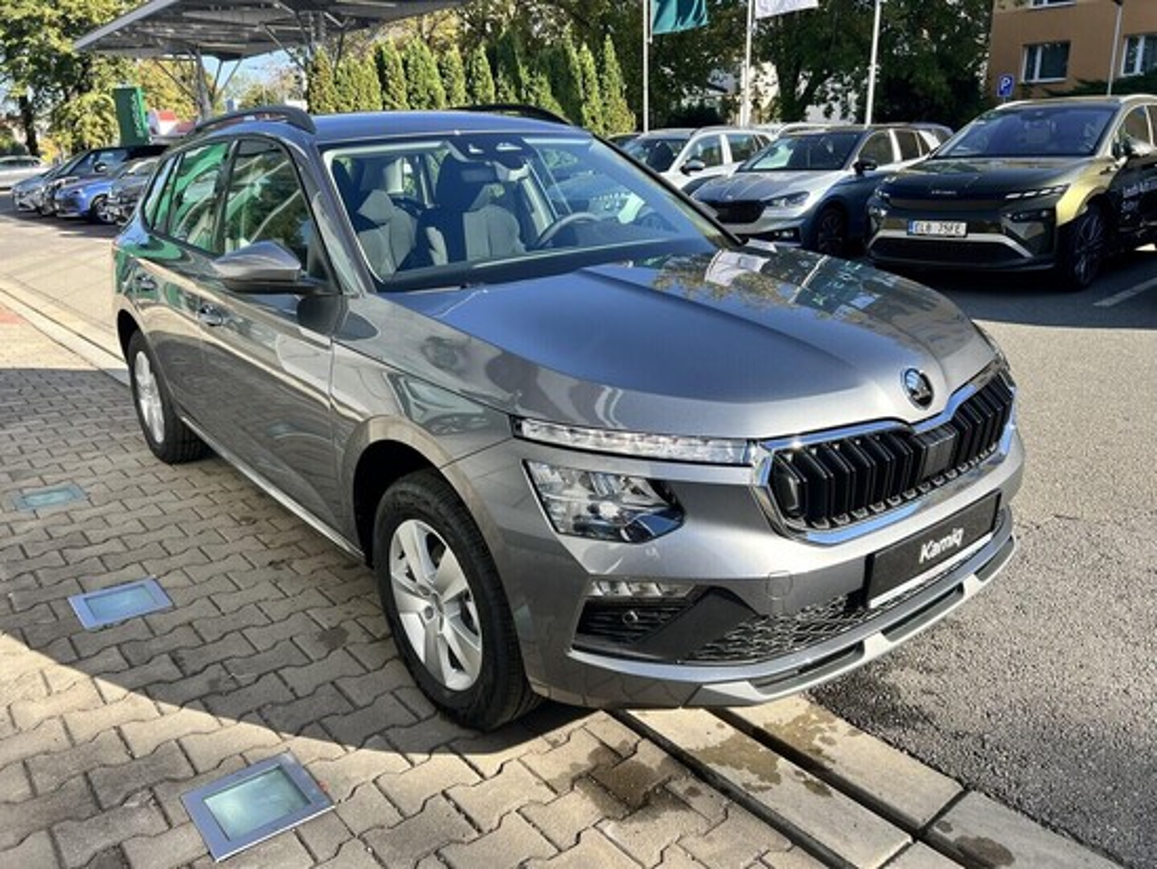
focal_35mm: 26
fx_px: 869
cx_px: 578
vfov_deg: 53.1
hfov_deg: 67.3
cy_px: 434
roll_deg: +2.2
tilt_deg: -18.8
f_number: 1.5
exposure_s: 1/1135
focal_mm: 5.7
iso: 50
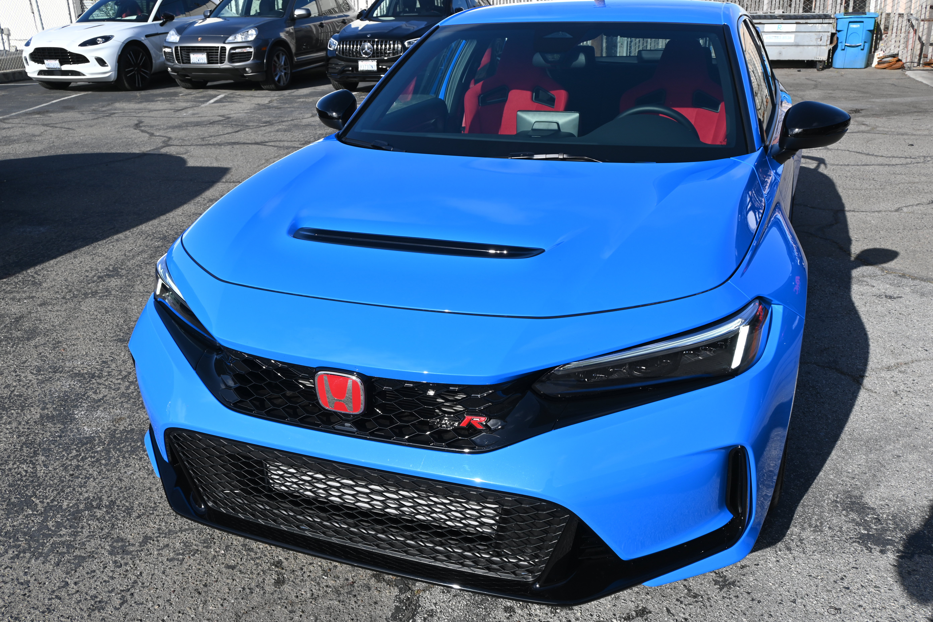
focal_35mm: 32
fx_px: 816
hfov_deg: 59.5
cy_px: 311
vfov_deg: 41.7
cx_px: 466
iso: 100
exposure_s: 1/400
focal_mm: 21
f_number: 7.1
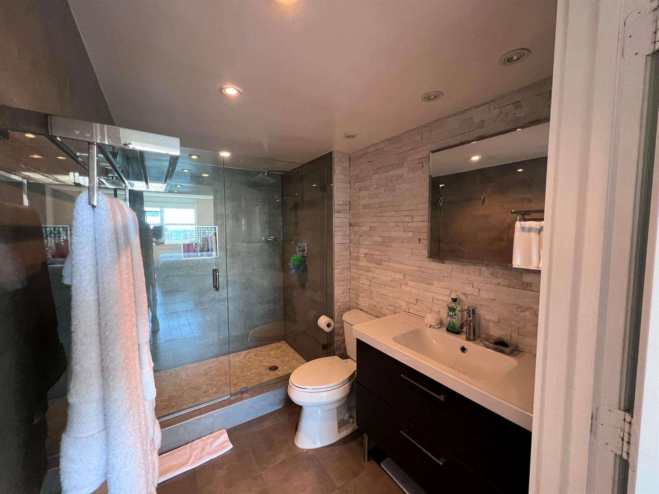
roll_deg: +0.7
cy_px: 247
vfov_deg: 89.9
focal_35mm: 13
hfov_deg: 106.2
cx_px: 330
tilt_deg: -2.5
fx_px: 247
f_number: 1.8
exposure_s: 1/60
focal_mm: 1.57
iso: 320
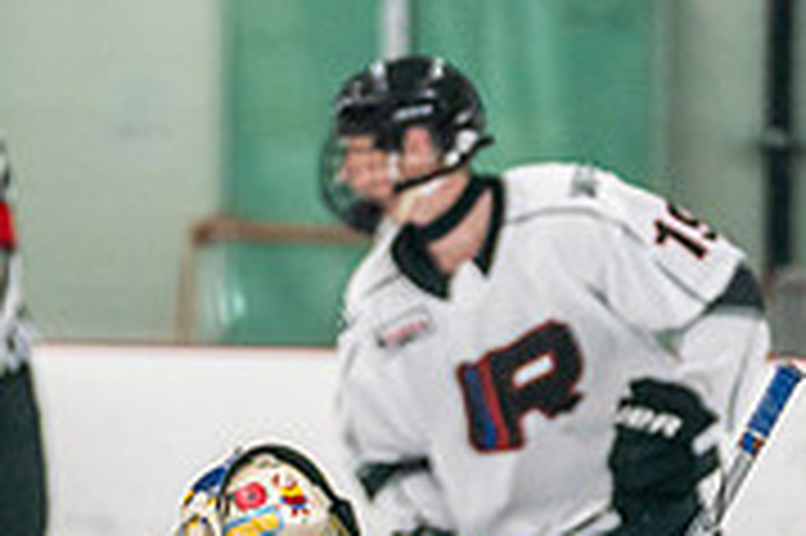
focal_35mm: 441
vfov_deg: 3.1
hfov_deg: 4.7
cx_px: 225
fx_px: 9864
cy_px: 786
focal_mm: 136
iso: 3200
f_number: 2.8
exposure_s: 1/1250
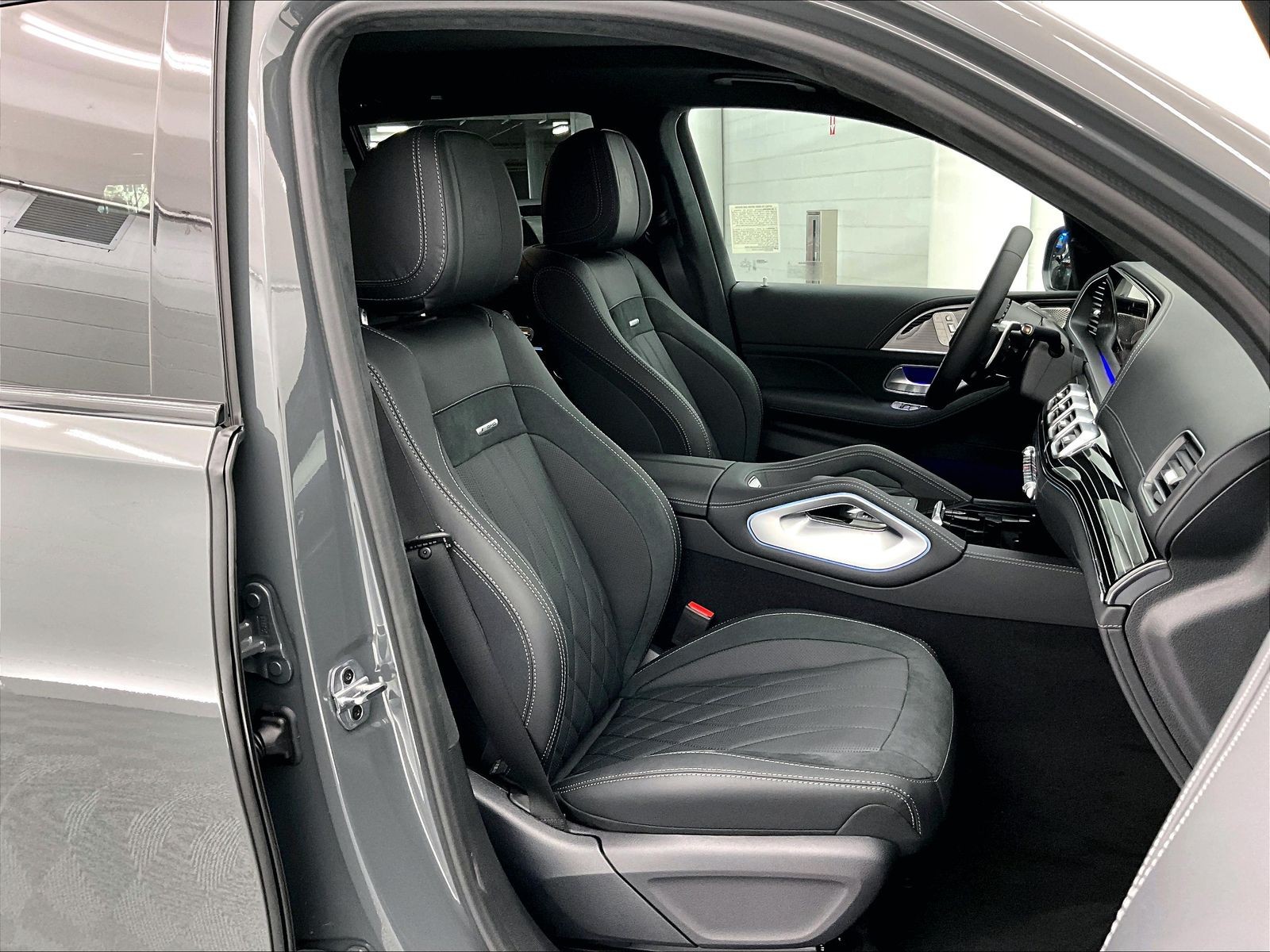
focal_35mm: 29
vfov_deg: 48.2
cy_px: 476
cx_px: 635
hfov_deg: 61.7
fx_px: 1064
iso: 250
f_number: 1.8
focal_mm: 3
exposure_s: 1/40
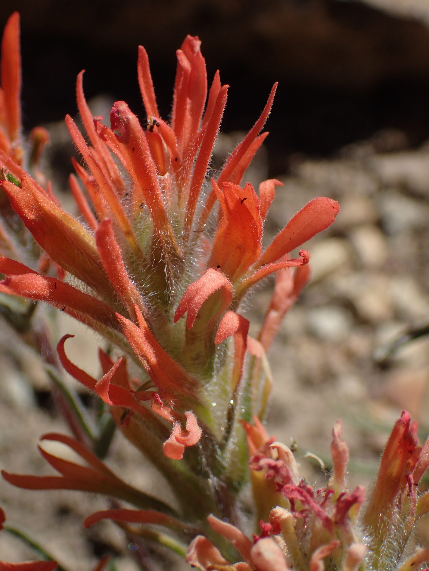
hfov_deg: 18.4
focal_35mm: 80
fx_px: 1322
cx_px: 214
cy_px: 286
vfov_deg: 24.4
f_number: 4.4
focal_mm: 14.41
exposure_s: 1/1000
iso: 100
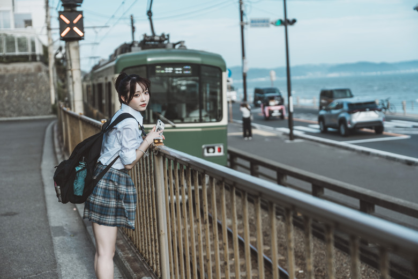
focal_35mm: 62
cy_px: 140
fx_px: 720
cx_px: 209
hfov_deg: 32.4
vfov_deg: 21.9
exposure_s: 1/2000
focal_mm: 62
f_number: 2.5
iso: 80
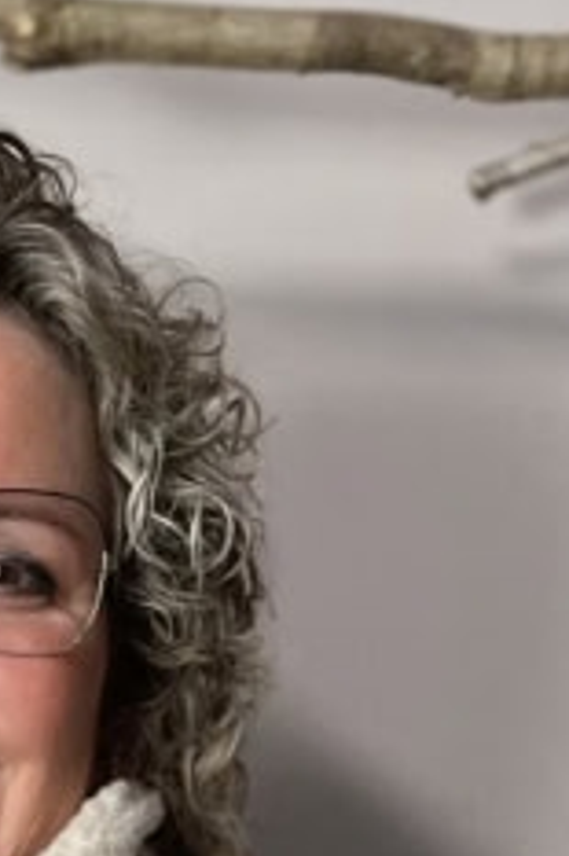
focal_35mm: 93
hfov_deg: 14.2
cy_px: 1433
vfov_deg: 18.3
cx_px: -132
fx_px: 2208
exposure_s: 1/50
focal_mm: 4.2
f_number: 1.6
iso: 100
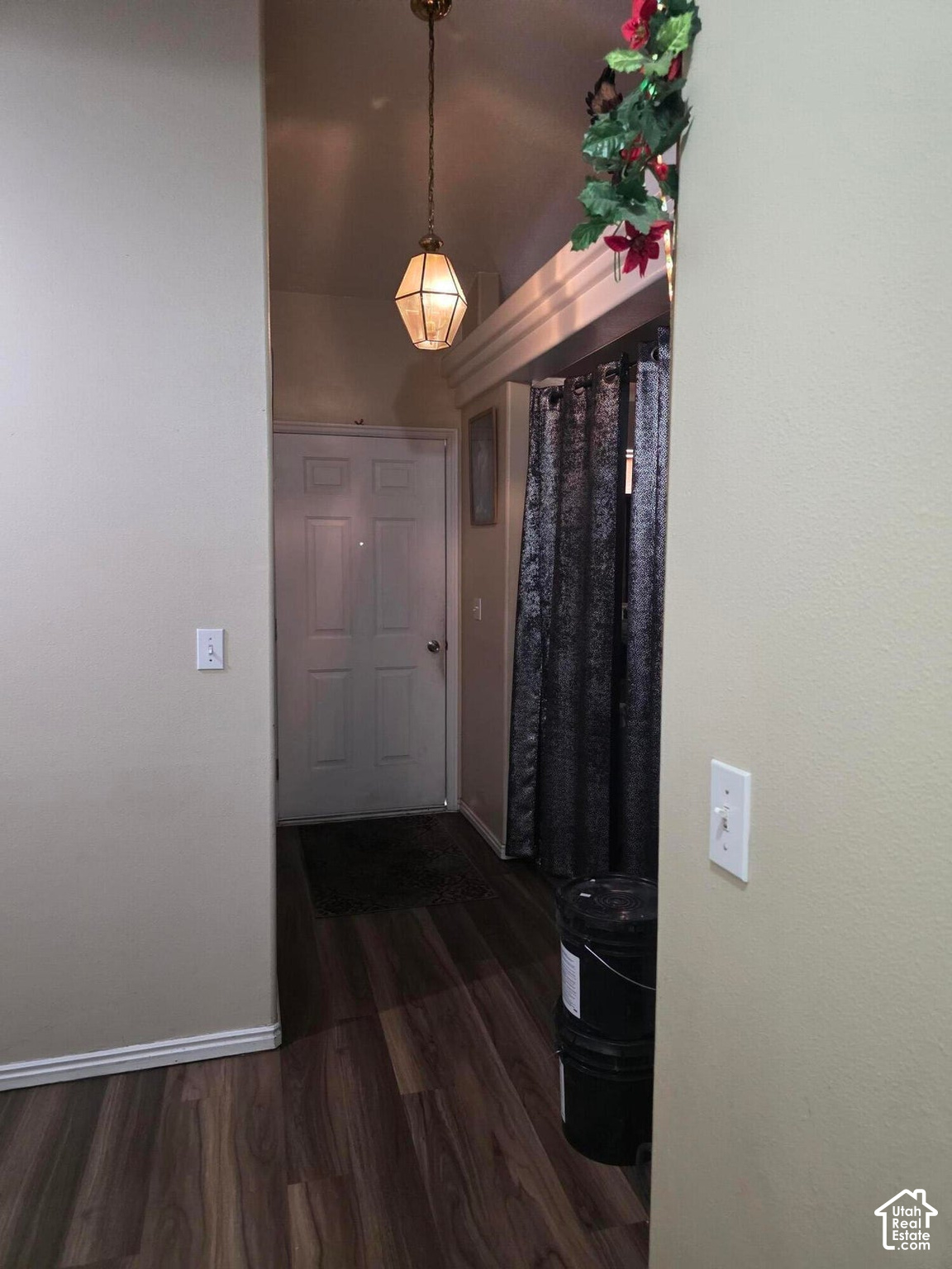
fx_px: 843
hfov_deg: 58.9
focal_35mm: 23
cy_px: 634
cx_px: 476
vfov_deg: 73.9
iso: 1000
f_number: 1.7
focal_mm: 6.3
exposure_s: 1/120
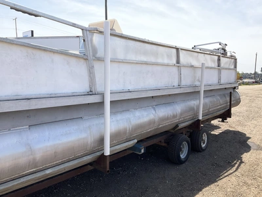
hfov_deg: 61.7
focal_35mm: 29
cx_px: 131
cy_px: 98
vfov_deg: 48.2
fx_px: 219
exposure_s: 1/1035
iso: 25
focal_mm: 3
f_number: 1.8
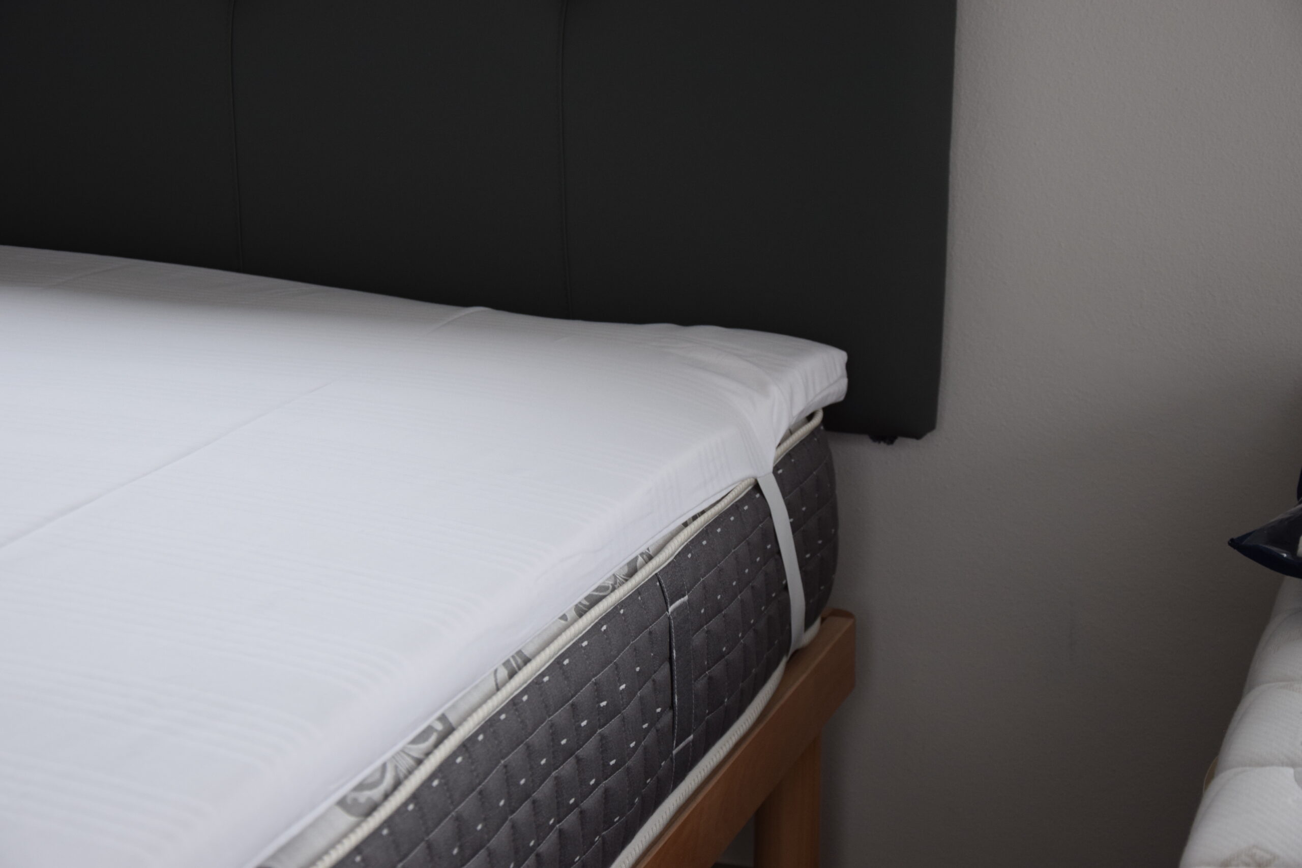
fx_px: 2713
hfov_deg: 27.0
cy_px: 434
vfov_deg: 18.2
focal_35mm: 75
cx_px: 651
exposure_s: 1/60
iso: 560
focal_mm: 50
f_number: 5
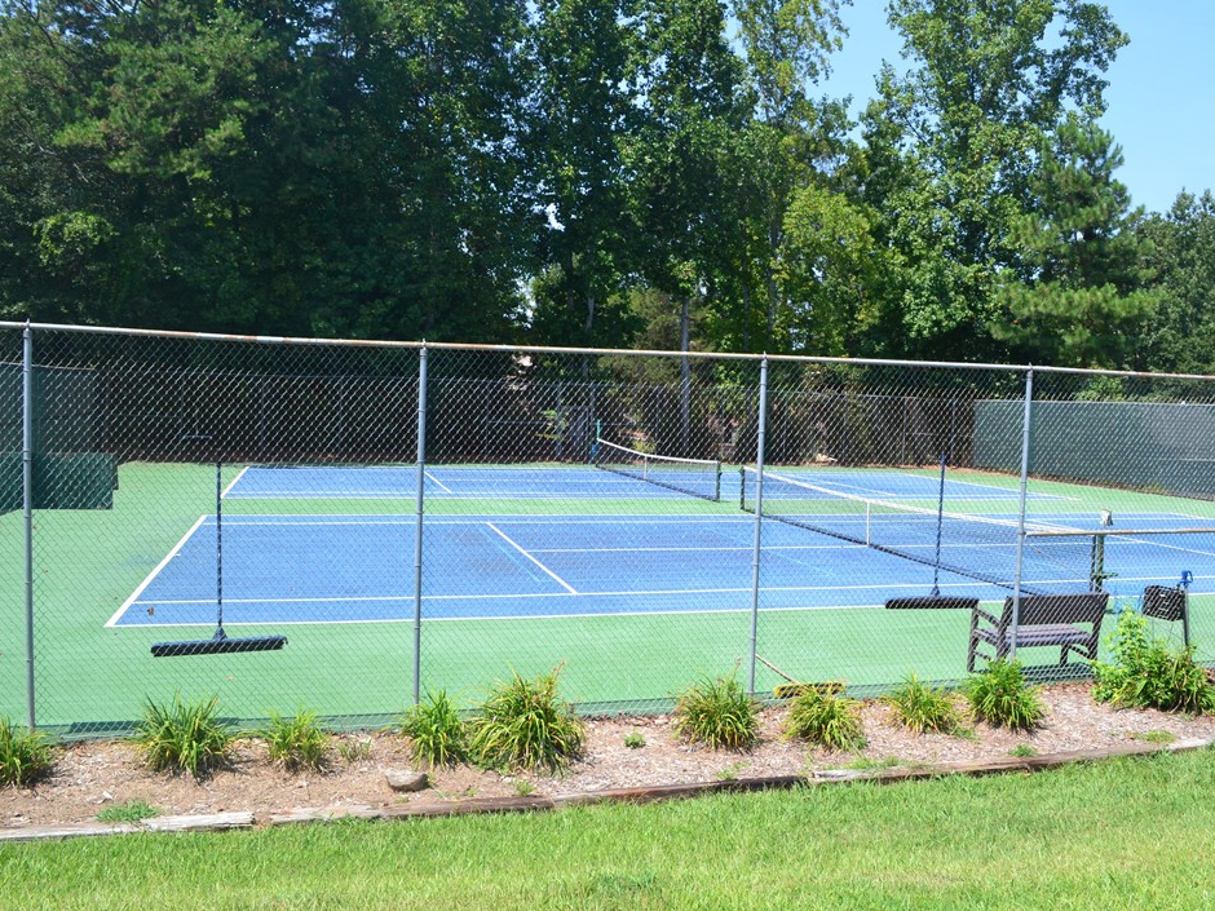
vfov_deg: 46.8
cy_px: 447
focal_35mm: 30
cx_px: 688
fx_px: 1053
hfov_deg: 59.7
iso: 400
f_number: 10
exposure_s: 1/250
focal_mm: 18
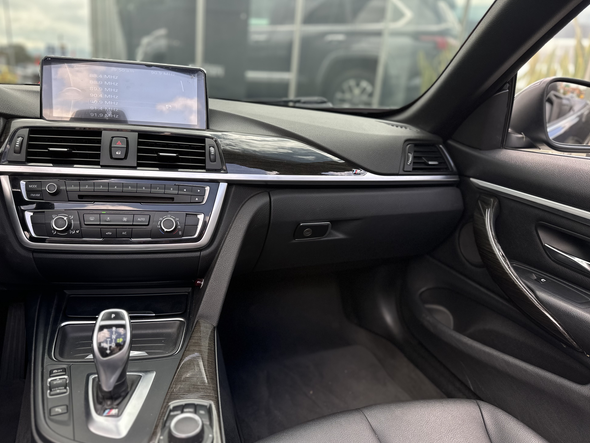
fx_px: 426
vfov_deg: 54.9
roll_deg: -5.8
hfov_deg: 69.4
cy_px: 230
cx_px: 291
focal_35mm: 25
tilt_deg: -16.8
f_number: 1.78
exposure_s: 1/555
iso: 80
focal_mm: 6.86
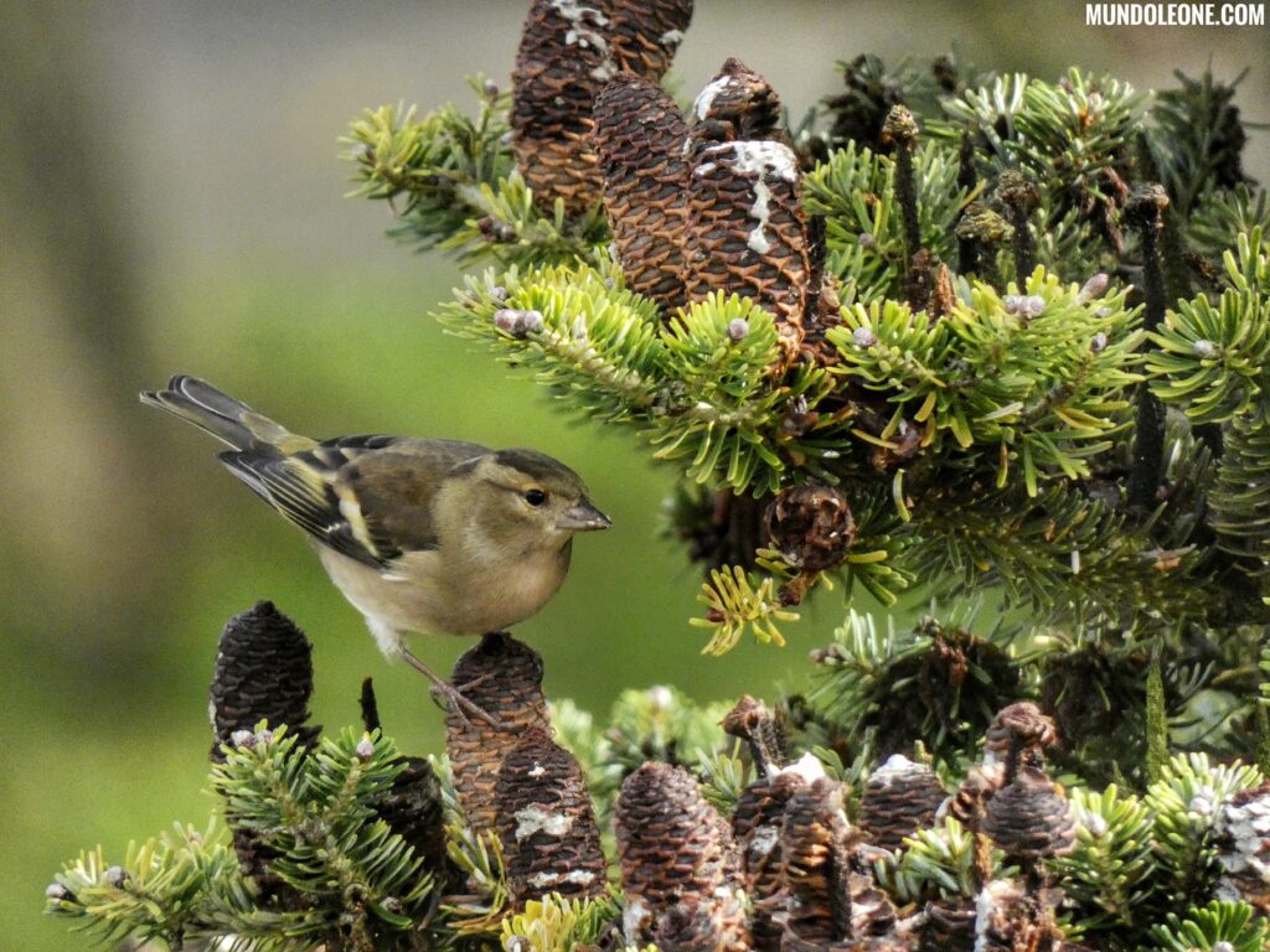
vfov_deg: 1.2
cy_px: 476
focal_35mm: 1200
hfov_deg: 1.7
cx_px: 635
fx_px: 44026
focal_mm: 215
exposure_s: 1/800
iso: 1250
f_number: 5.9
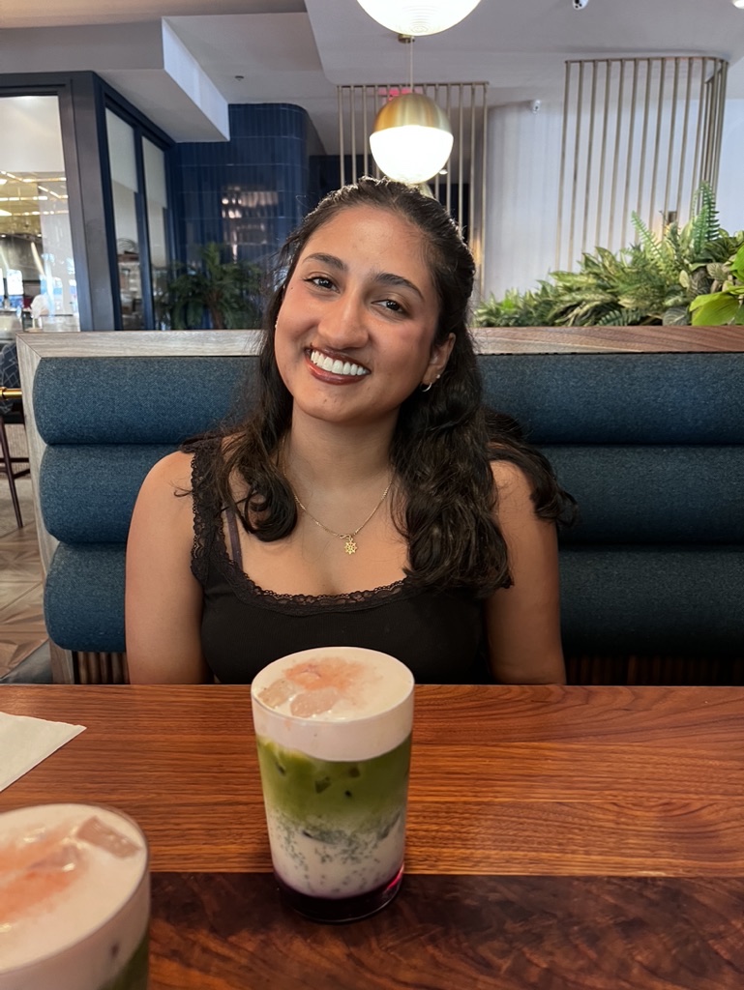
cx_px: 372
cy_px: 495
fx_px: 744
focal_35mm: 26
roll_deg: +0.3
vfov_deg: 67.3
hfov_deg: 53.1
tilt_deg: -12.7
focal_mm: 5.7
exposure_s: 1/60
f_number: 1.5
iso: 320
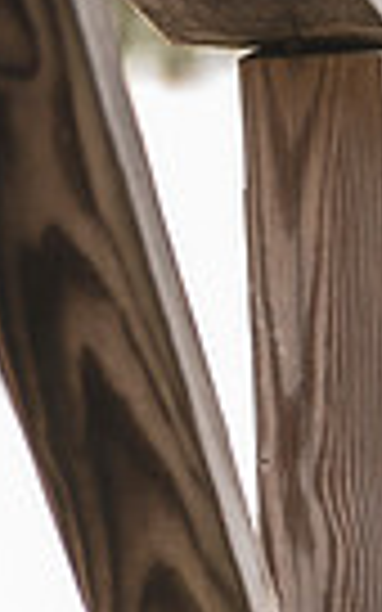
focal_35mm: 319
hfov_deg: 4.0
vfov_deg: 6.6
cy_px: 591
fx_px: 5314
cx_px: 1239
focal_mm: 70
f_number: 2.8
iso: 100
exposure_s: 1/160
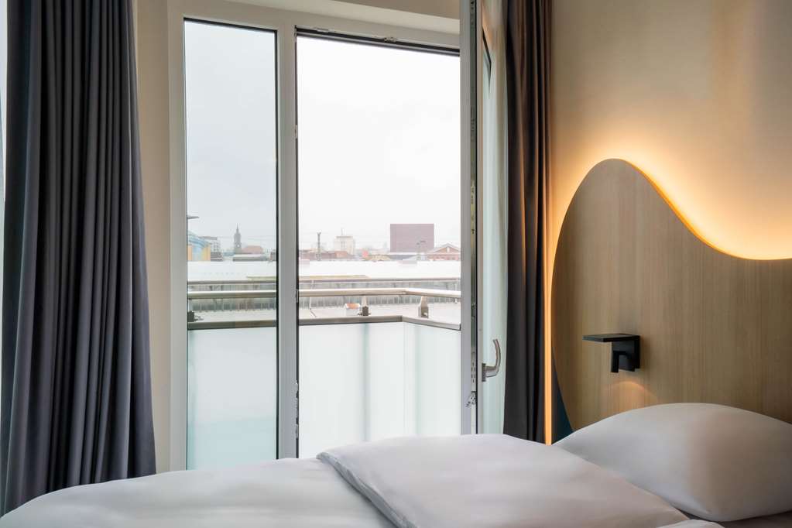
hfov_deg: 54.4
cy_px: 264
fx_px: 770
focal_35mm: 35
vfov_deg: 37.9
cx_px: 396
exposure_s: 1/2
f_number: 22
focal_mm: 35
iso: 100
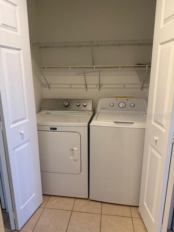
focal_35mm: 24
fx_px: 161
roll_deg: +0.5
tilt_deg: -13.4
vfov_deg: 71.6
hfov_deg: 56.8
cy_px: 116
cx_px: 87
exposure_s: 1/120
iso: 160
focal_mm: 6.76
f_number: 1.78
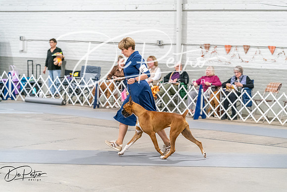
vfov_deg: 14.4
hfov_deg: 21.5
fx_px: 758
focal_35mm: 95
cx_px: 144
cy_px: 96
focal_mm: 95
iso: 6400
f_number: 3.2
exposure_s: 1/250
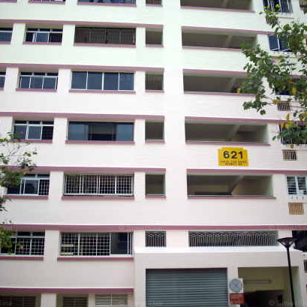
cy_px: 154
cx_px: 175
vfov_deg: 38.3
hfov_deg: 38.3
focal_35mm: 44
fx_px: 441
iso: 80
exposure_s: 1/200
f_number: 5.6
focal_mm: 6.2
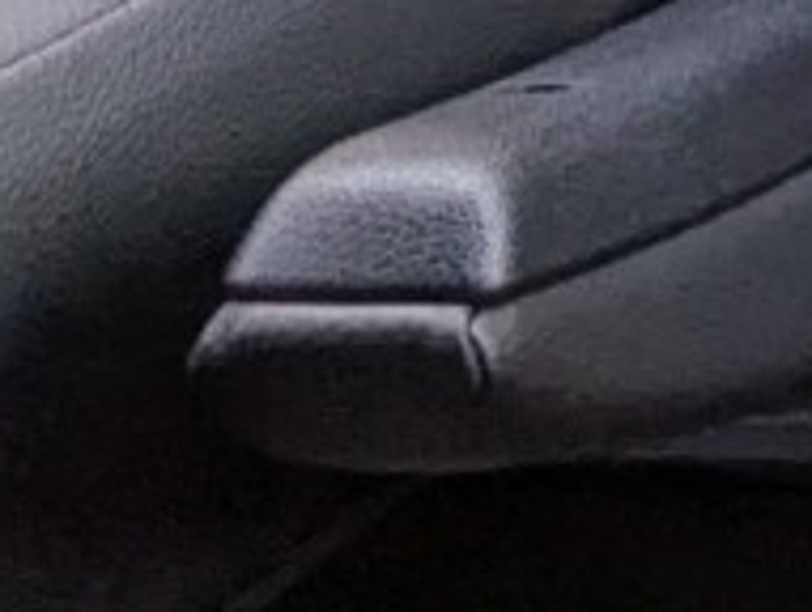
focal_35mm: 117
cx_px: 1686
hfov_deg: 13.9
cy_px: -1313
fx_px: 2750
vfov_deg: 9.5
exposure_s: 1/160
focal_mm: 2.35
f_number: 2.2
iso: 46
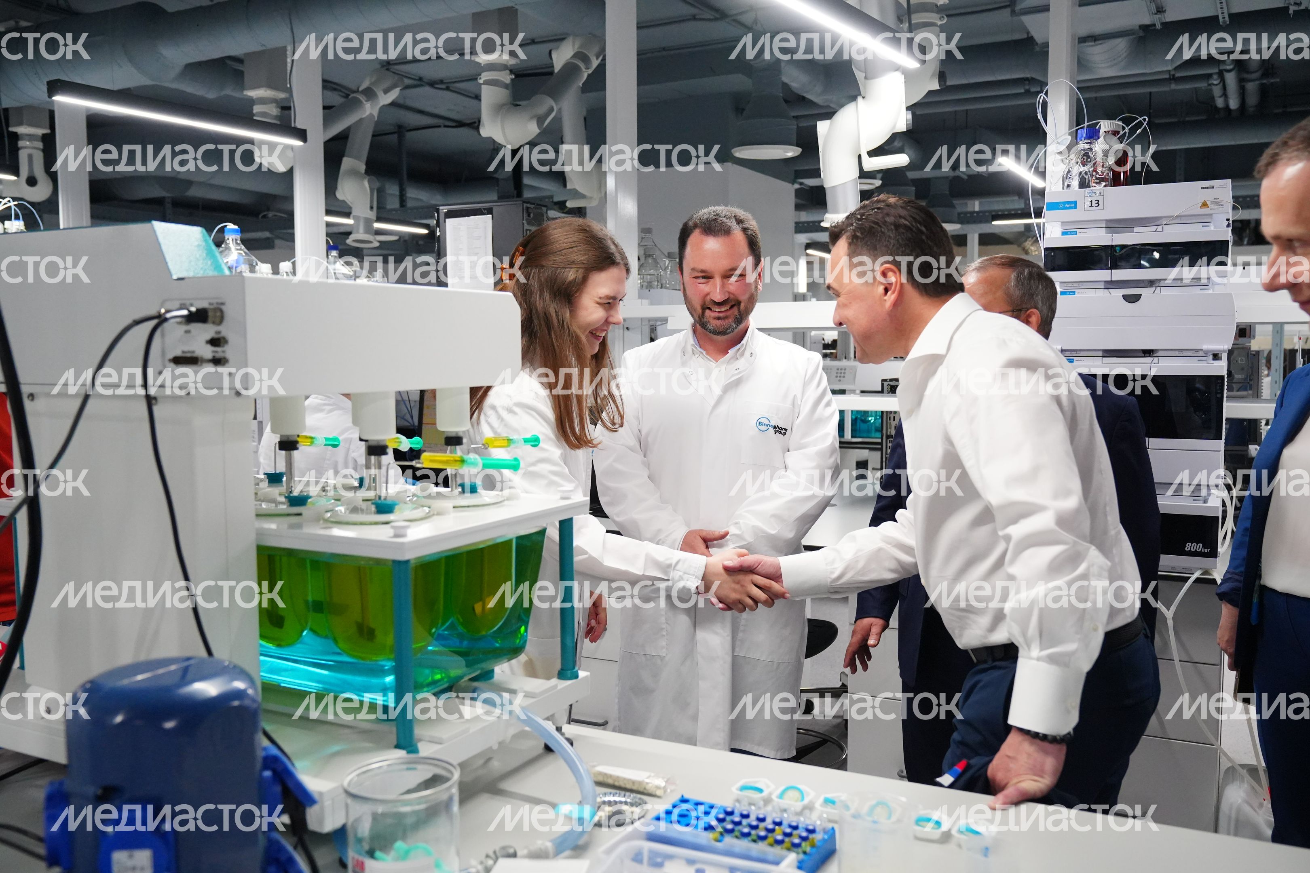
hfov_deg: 60.3
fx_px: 1128
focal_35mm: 31
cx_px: 655
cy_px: 436
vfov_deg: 42.3
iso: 4000
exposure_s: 1/640
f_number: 4.5
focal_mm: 31
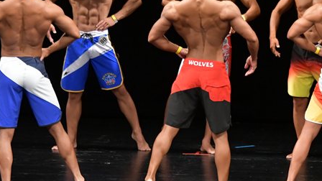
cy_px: 84
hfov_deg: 5.5
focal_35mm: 393
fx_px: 3355
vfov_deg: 3.1
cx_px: 188
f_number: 5.6
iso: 3200
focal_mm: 145
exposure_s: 1/400
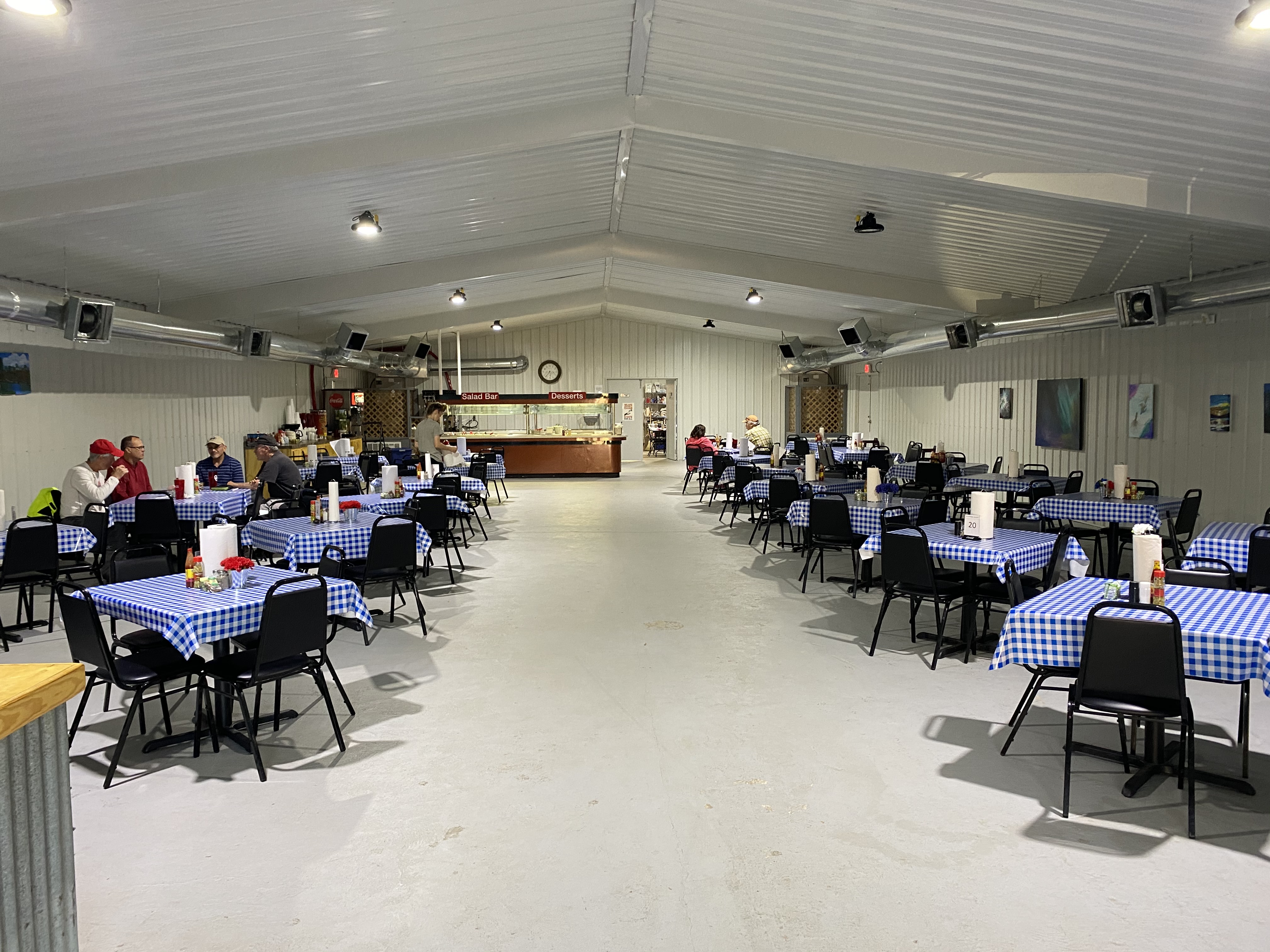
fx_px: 954
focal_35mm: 26
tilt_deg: -5.4
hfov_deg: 67.3
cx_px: 635
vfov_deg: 53.1
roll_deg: +0.5
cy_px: 476
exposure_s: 1/60
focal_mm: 4.25
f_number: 1.8
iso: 200
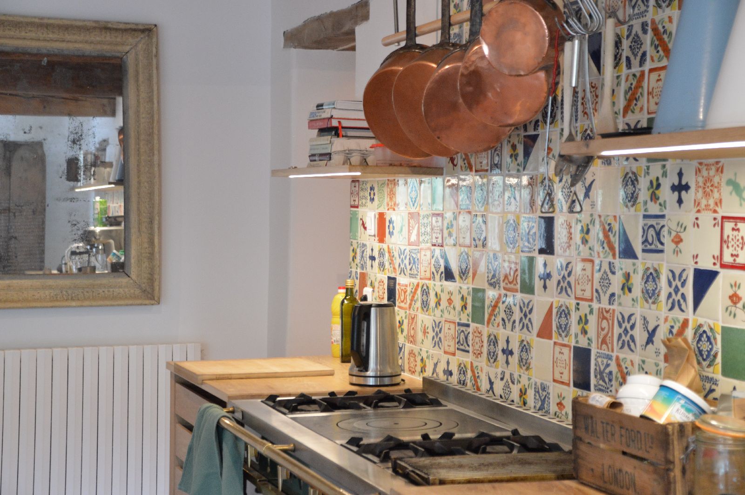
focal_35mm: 72
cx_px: 372
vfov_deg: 18.9
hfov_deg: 28.1
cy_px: 248
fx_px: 1489
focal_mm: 48
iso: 1250
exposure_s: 1/60
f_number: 4.5
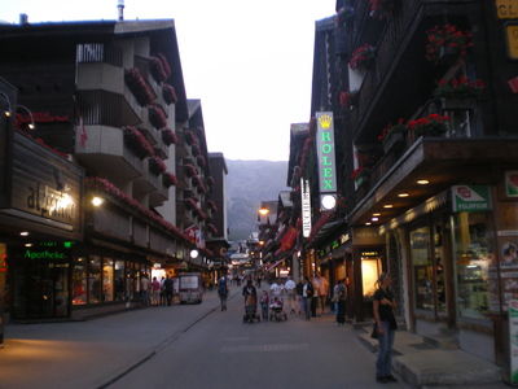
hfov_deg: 49.0
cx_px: 259
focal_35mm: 38
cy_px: 194
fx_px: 569
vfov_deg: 37.7
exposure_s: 1/30
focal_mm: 6.3
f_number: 3.1
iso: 250
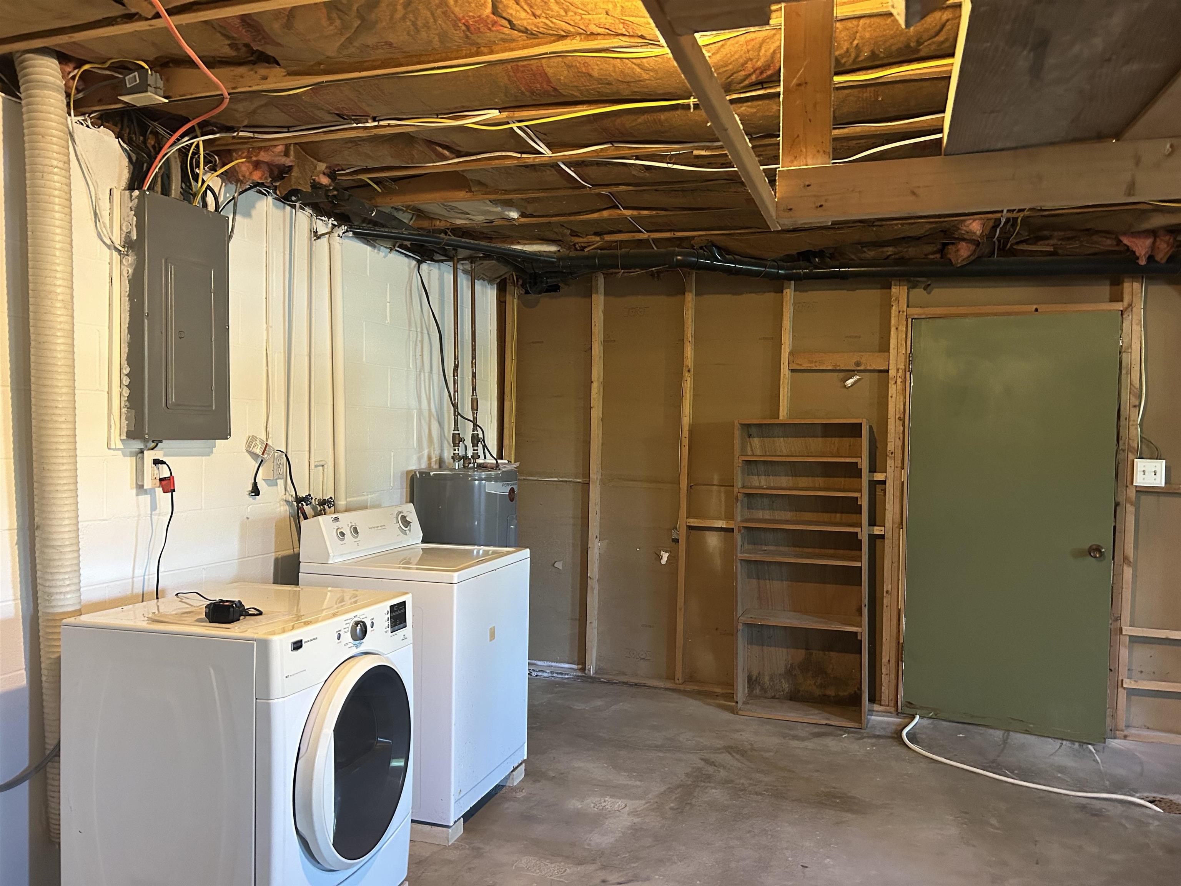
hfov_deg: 67.3
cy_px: 443
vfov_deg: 53.1
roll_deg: -0.6
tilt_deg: -0.4
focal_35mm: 26
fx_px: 887
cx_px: 590
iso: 500
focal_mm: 5.7
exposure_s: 1/60
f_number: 1.5
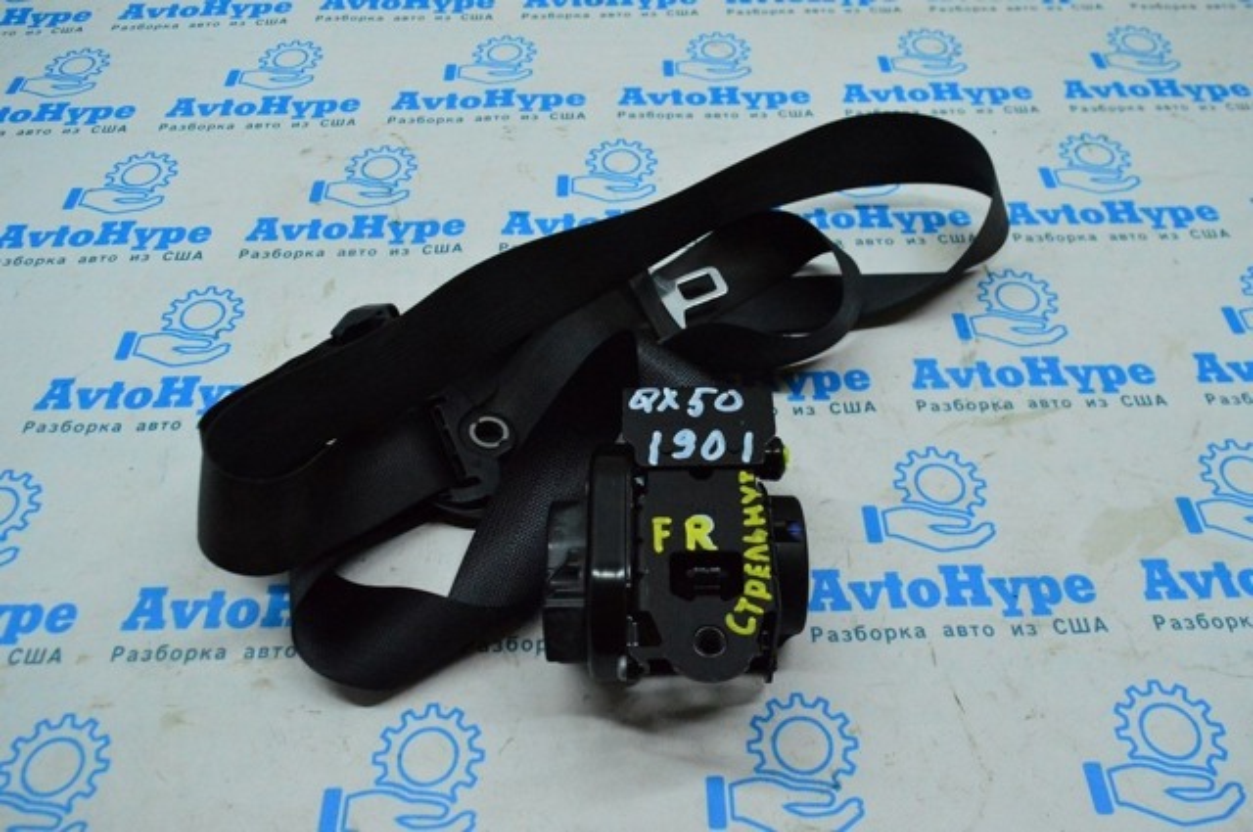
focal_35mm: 30
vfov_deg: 43.5
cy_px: 416
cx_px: 626
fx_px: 1043
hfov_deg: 62.0
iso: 6400
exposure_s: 1/800
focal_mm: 20
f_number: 6.3
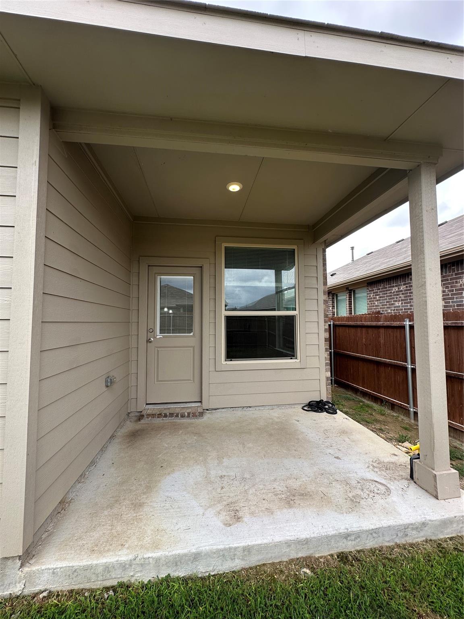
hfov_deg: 85.7
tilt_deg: +4.8
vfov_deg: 102.1
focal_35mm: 14
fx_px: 250
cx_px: 232
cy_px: 310
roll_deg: -0.8
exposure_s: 1/275
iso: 40
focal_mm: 2.22
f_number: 2.2
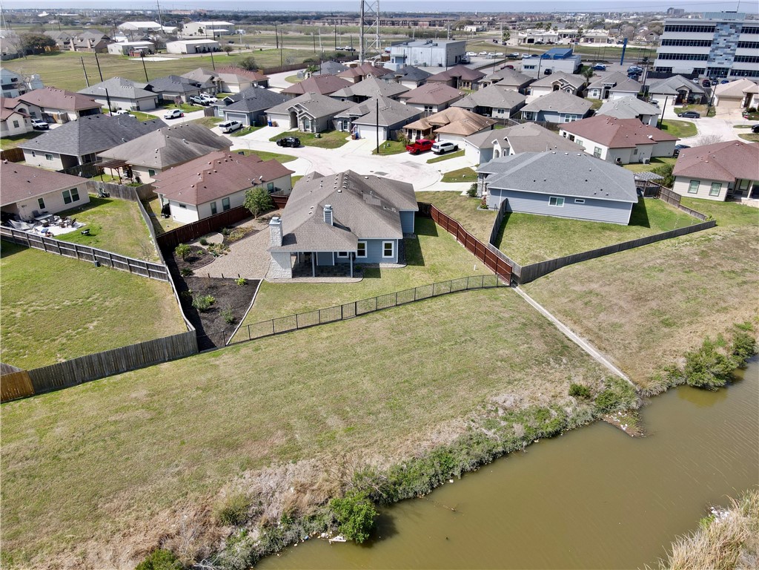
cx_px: 380
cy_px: 285
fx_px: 526
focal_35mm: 24
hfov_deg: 71.6
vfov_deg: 56.8
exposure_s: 1/25
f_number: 2.8
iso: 100
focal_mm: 4.5
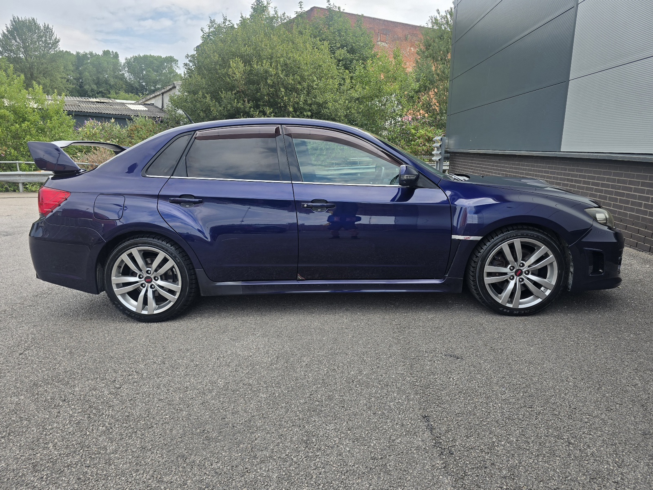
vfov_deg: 58.9
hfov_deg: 73.9
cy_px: 245
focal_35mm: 23
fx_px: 434
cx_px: 326
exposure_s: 1/370
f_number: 1.7
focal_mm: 6.3
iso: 12
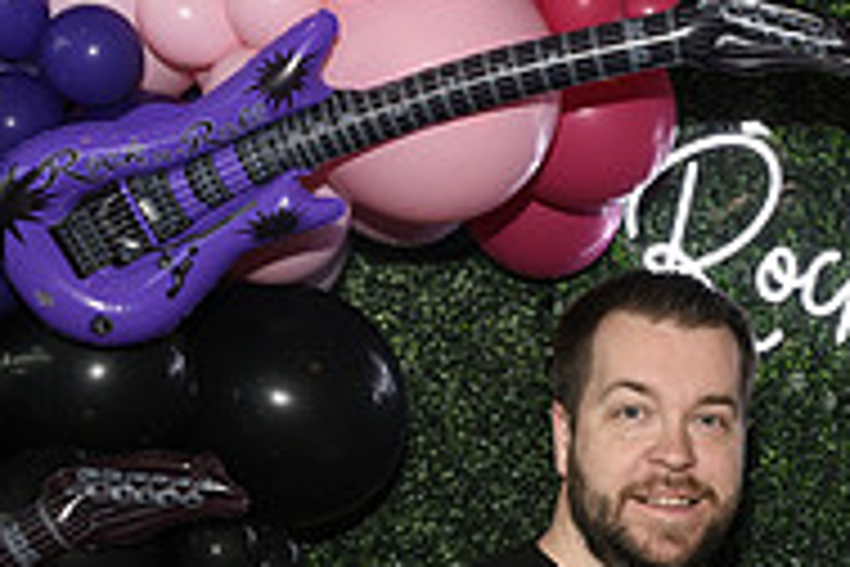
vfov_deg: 13.5
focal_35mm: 95
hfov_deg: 20.6
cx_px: 899
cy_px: 853
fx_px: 2243
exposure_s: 1/60
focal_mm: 31
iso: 500
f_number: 6.3
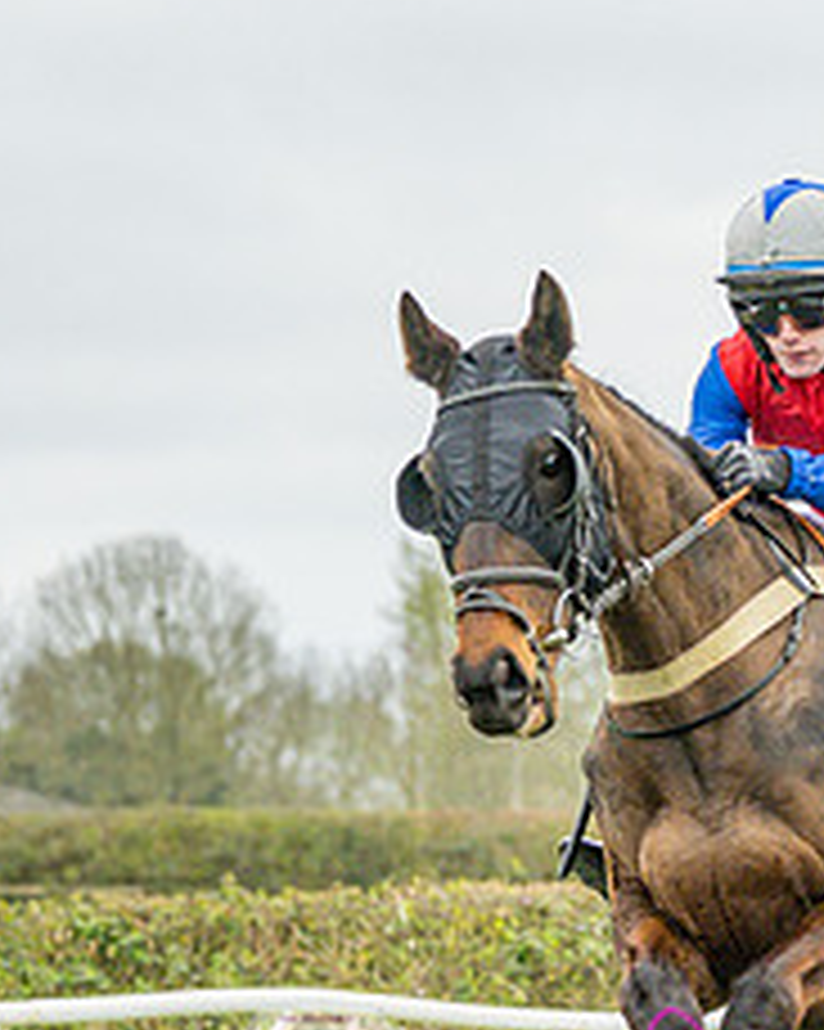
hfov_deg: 3.8
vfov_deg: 4.8
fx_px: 12415
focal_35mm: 407
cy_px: 904
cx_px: 808
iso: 800
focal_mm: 98
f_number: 4
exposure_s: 1/1000
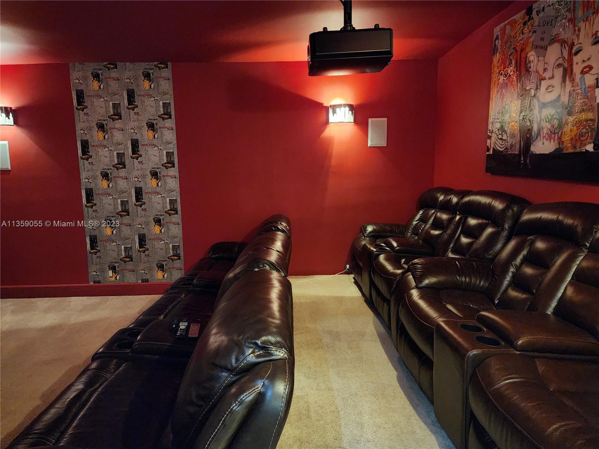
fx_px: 398
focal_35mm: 23
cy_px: 224
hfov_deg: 73.9
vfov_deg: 58.9
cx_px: 300
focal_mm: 6.4
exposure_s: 1/24
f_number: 1.8
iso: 1250
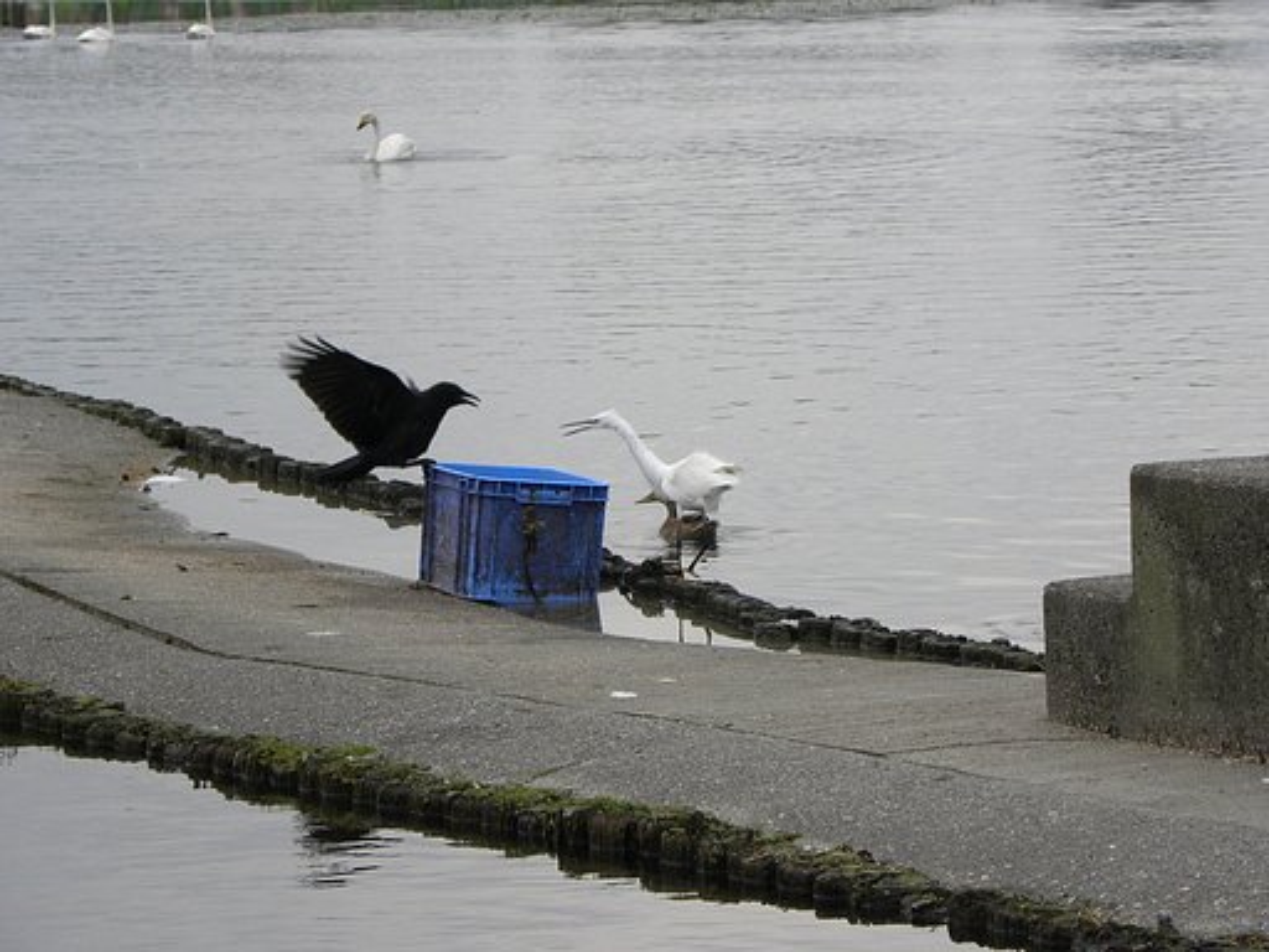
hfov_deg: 10.7
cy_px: 476
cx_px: 634
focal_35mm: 184
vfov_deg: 8.1
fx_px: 6745
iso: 114
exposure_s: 1/135
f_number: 4.5
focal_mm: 32.7
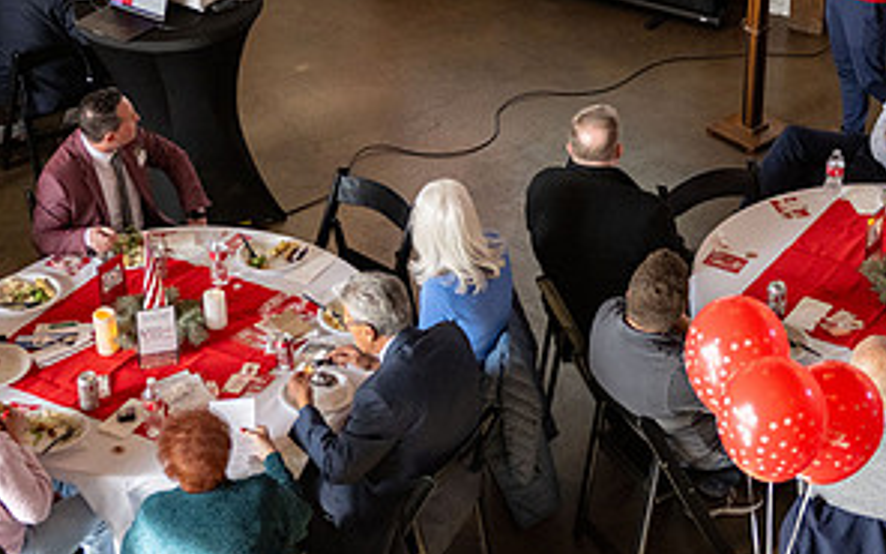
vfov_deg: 16.2
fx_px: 1932
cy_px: 118
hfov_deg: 25.8
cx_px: 434
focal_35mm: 80
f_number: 2.8
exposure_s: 1/500
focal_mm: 40
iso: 1250
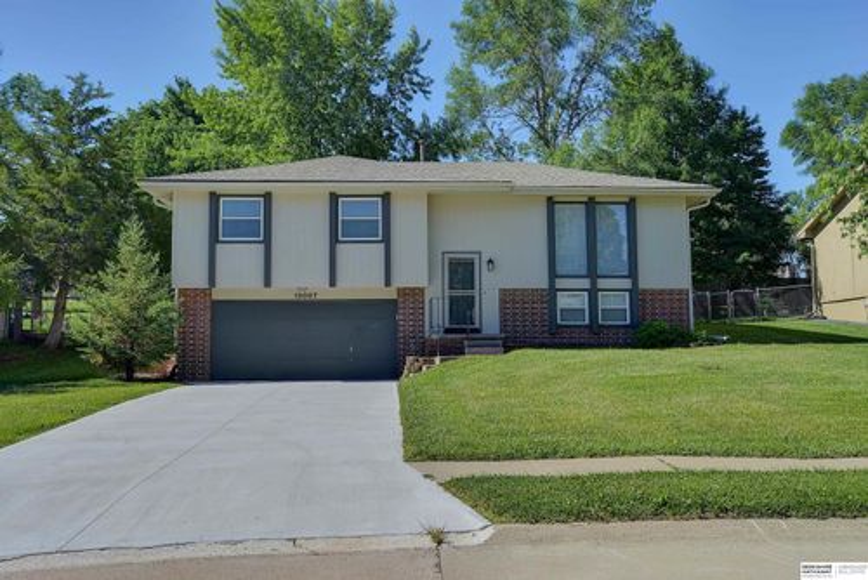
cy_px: 290
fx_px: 844
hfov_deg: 54.4
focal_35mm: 35
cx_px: 434
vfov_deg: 37.9
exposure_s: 1/60
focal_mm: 35
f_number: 16
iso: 125
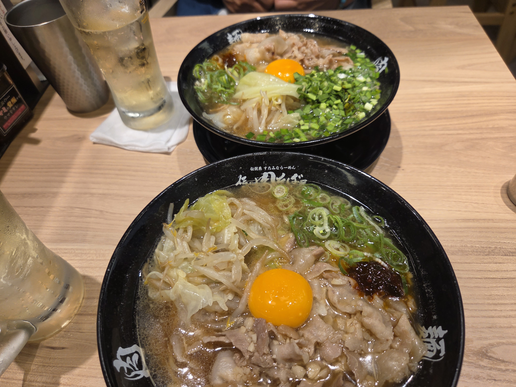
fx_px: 343
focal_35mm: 23
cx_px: 258
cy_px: 194
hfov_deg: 73.9
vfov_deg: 58.9
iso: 64
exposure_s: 1/120
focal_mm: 5.4
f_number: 1.8
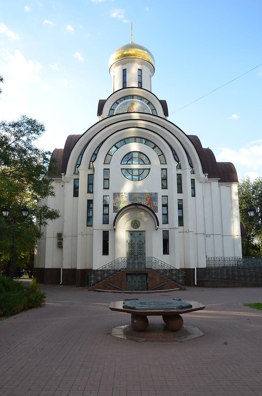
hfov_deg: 47.7
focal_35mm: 27
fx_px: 296
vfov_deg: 67.5
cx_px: 131
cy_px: 198
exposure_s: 1/200
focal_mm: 18
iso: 200
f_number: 7.1
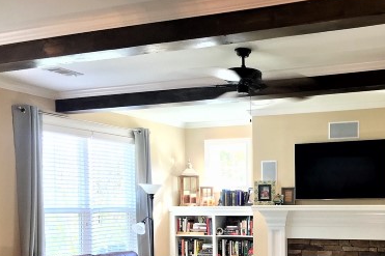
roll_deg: +0.5
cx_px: 310
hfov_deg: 36.8
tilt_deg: -2.2
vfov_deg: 25.1
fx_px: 556
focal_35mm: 52
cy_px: 235
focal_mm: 4.15
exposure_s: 1/30
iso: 64
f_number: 2.2
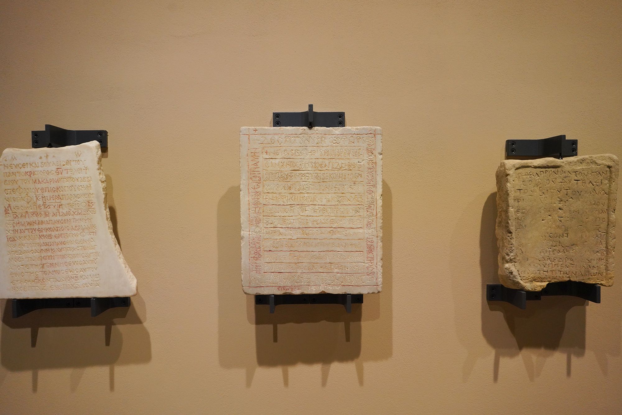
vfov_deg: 53.1
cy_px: 208
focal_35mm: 24
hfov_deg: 73.7
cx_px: 311
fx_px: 415
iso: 3200
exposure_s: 1/80
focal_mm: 24
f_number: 5.6
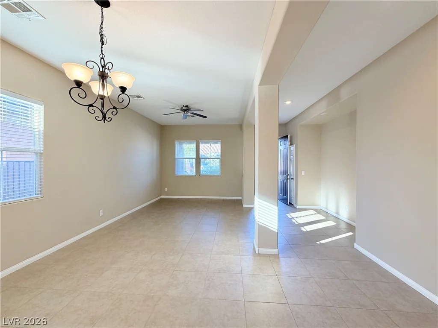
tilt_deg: -0.4
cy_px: 164
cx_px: 219
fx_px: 177
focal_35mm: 14
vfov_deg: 85.7
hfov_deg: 102.1
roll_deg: +0.3
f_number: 2.2
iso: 125
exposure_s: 1/120
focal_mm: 2.22
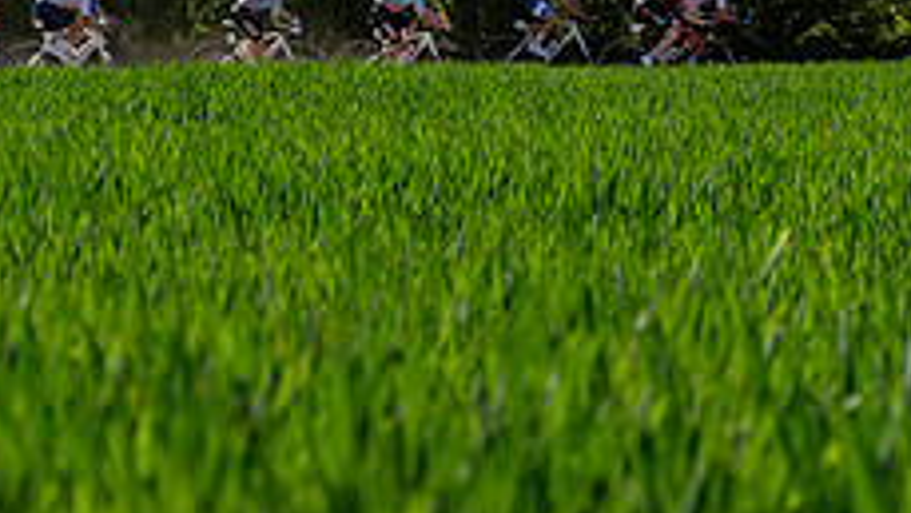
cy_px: 53
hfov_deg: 11.5
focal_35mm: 186
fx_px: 4495
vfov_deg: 6.5
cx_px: 76
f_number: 5.6
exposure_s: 1/1000
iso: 160
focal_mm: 70
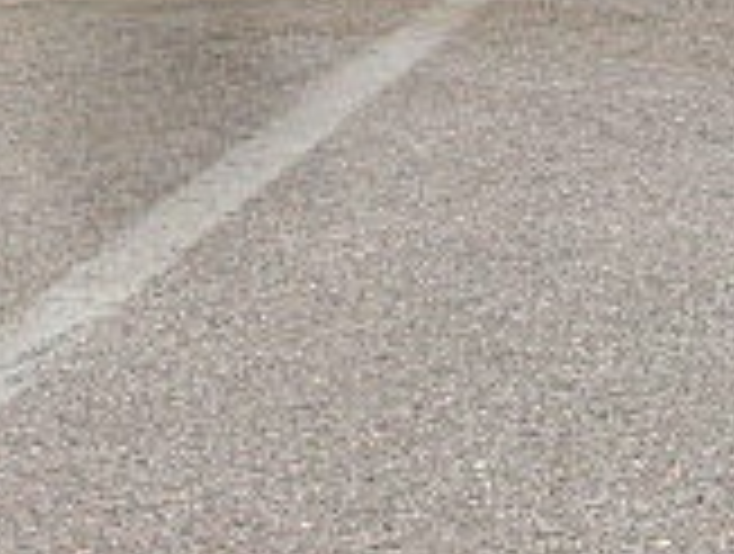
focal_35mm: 141
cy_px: -126
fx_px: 2996
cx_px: 594
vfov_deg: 10.4
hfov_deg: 13.9
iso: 50
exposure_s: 1/160
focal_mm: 6.3
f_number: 7.9
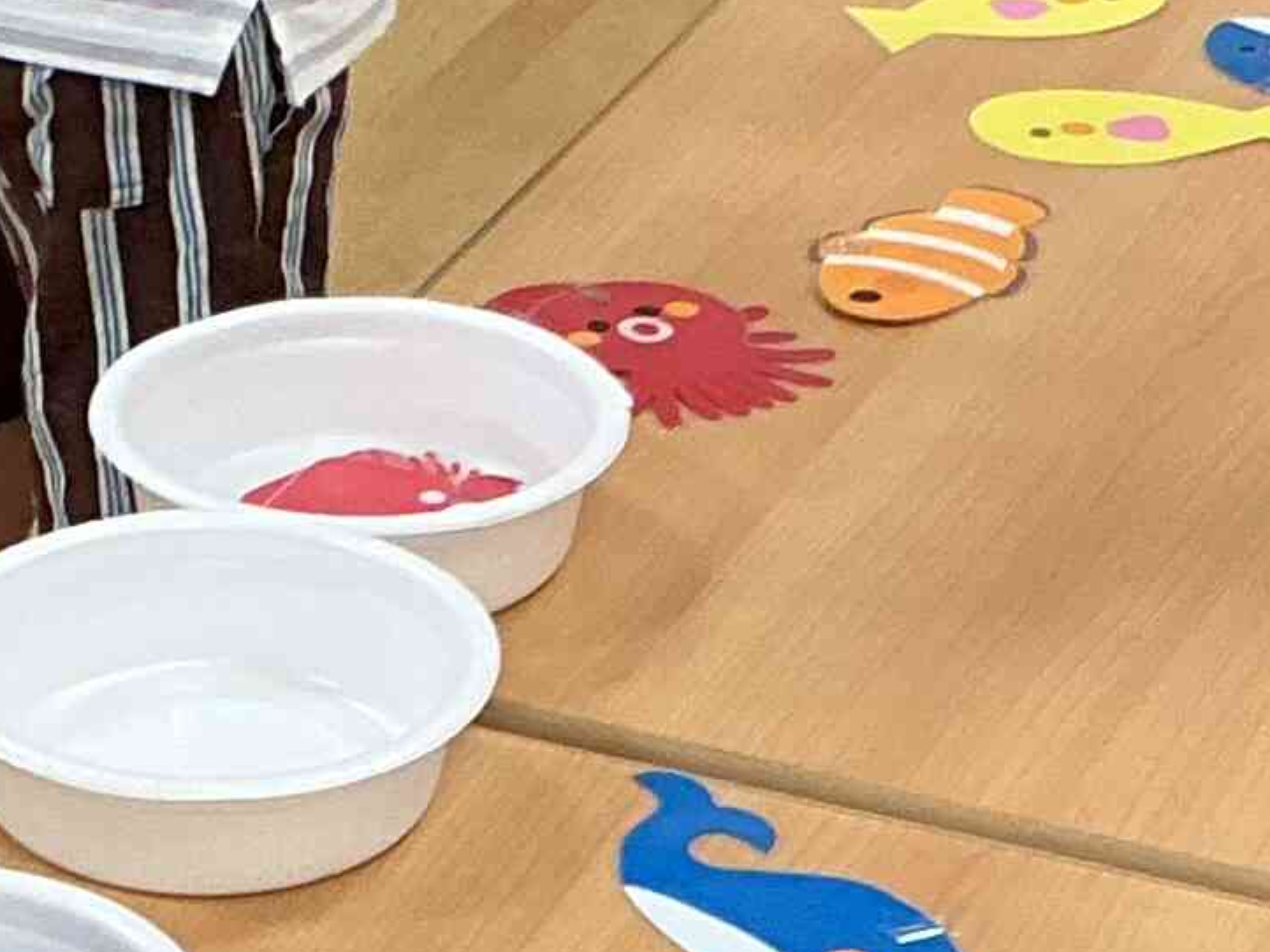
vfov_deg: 9.1
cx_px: -107
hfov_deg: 12.0
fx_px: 5942
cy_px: 737
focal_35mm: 162
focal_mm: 3
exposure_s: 1/120
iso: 64
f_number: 1.8
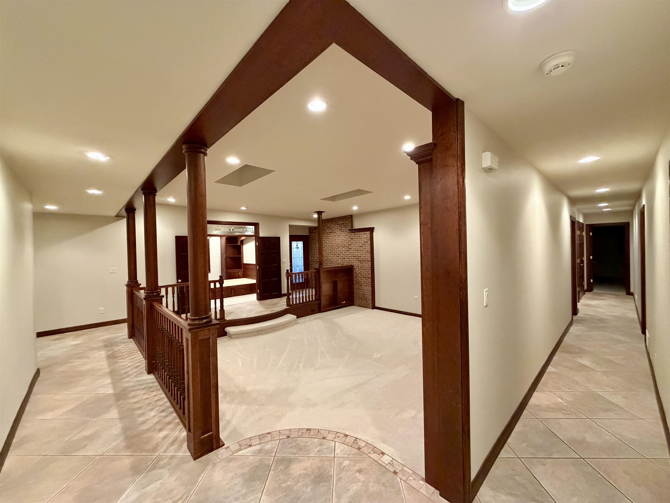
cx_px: 335
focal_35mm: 14
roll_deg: +1.3
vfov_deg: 85.7
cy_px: 252
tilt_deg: -1.4
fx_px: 271
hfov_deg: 102.1
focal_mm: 2.22
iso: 800
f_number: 2.2
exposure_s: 1/60
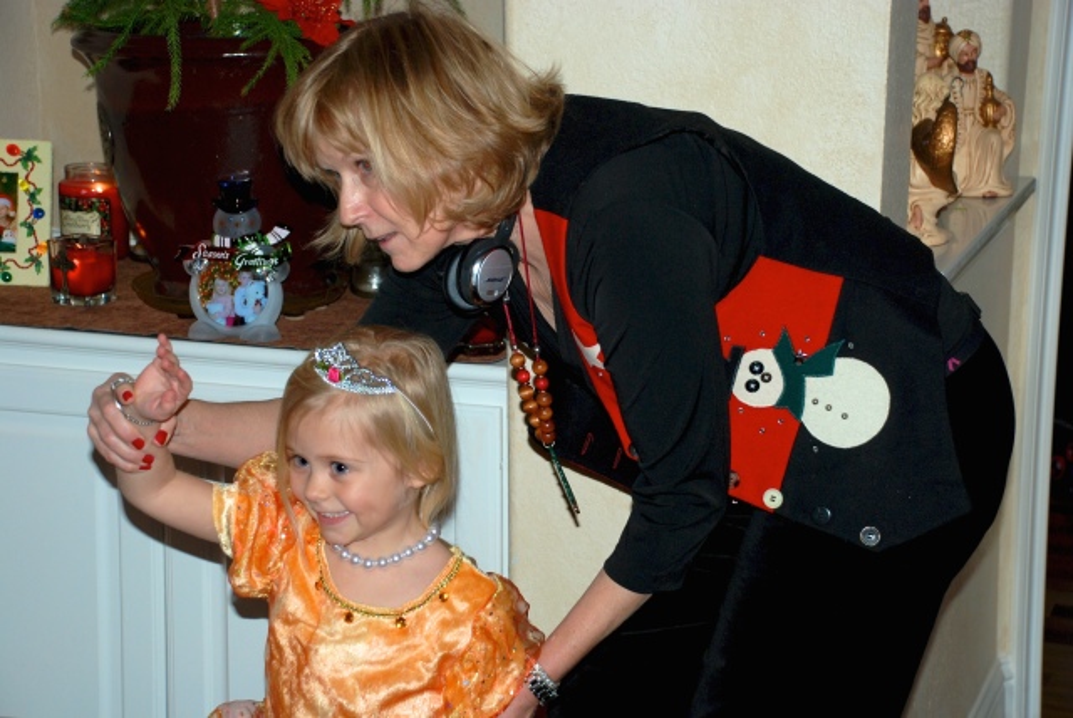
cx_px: 536
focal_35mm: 78
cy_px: 359
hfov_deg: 26.0
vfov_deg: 17.5
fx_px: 2327
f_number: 5
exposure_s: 1/60
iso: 200
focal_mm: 52
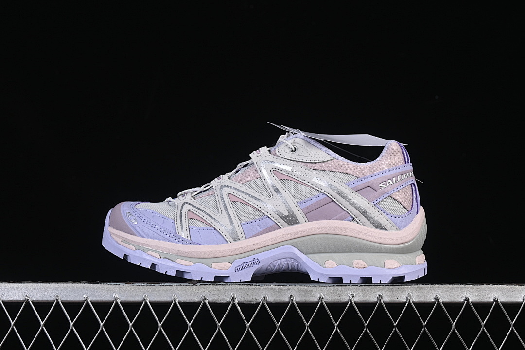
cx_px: 262
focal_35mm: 75
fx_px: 1094
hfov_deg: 27.0
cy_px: 175
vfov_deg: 18.2
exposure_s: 1/80
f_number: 8
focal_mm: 50
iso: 160
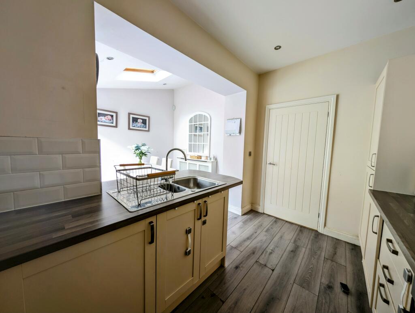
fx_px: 144
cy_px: 156
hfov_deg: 110.5
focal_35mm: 12
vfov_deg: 94.6
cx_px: 208
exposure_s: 1/21.5
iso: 41
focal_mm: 2.23
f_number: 1.95
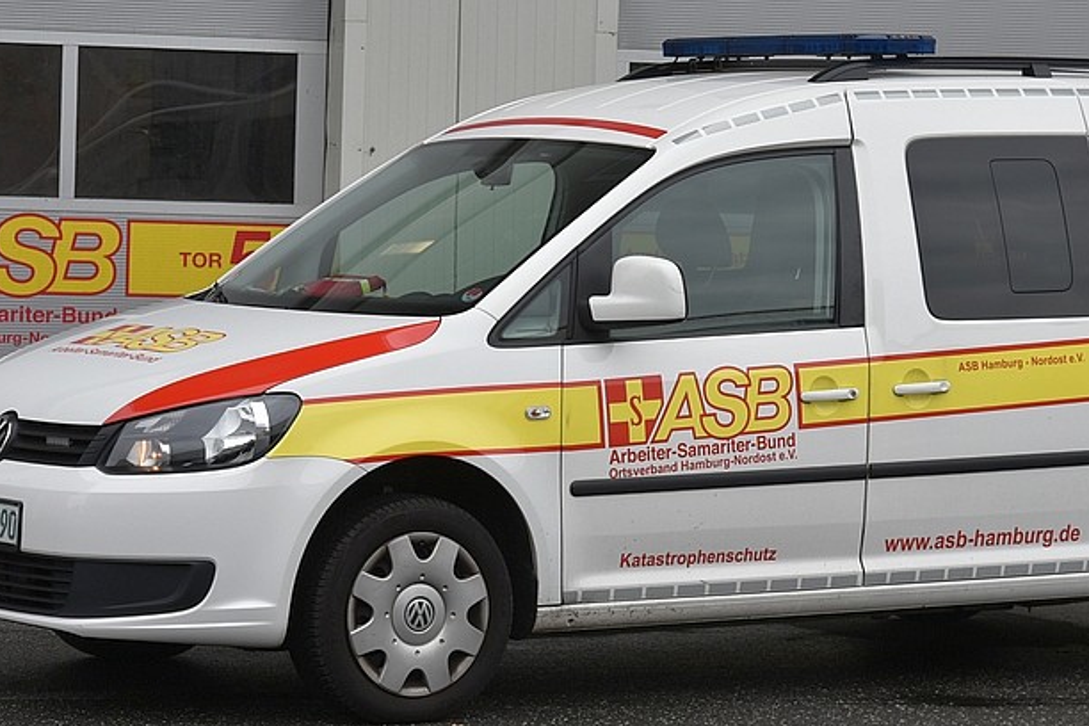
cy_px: 331
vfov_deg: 11.0
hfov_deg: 16.4
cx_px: 678
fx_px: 3781
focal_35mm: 125
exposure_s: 1/250
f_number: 8
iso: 400
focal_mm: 85
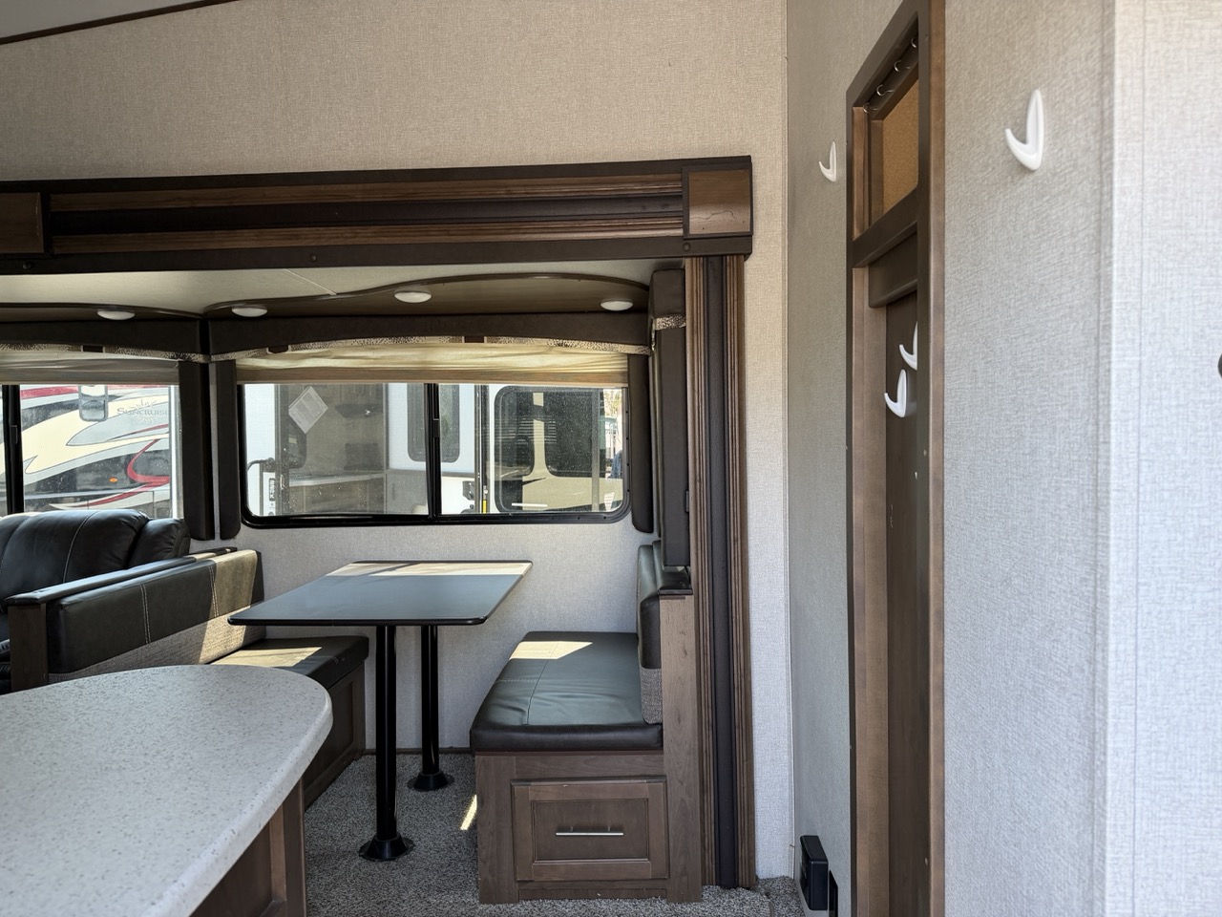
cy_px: 458
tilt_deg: -2.3
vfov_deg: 56.8
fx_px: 847
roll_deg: +0.0
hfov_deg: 71.6
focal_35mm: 24
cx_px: 611
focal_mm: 6.76
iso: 125
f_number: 1.78
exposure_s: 1/121
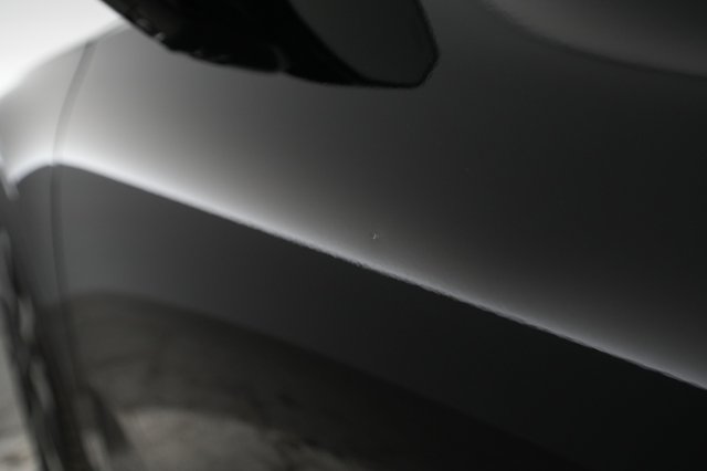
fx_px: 550
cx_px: 354
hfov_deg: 65.5
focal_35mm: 28
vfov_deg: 46.4
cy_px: 236
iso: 2000
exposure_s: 1/125
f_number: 4.5
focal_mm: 28
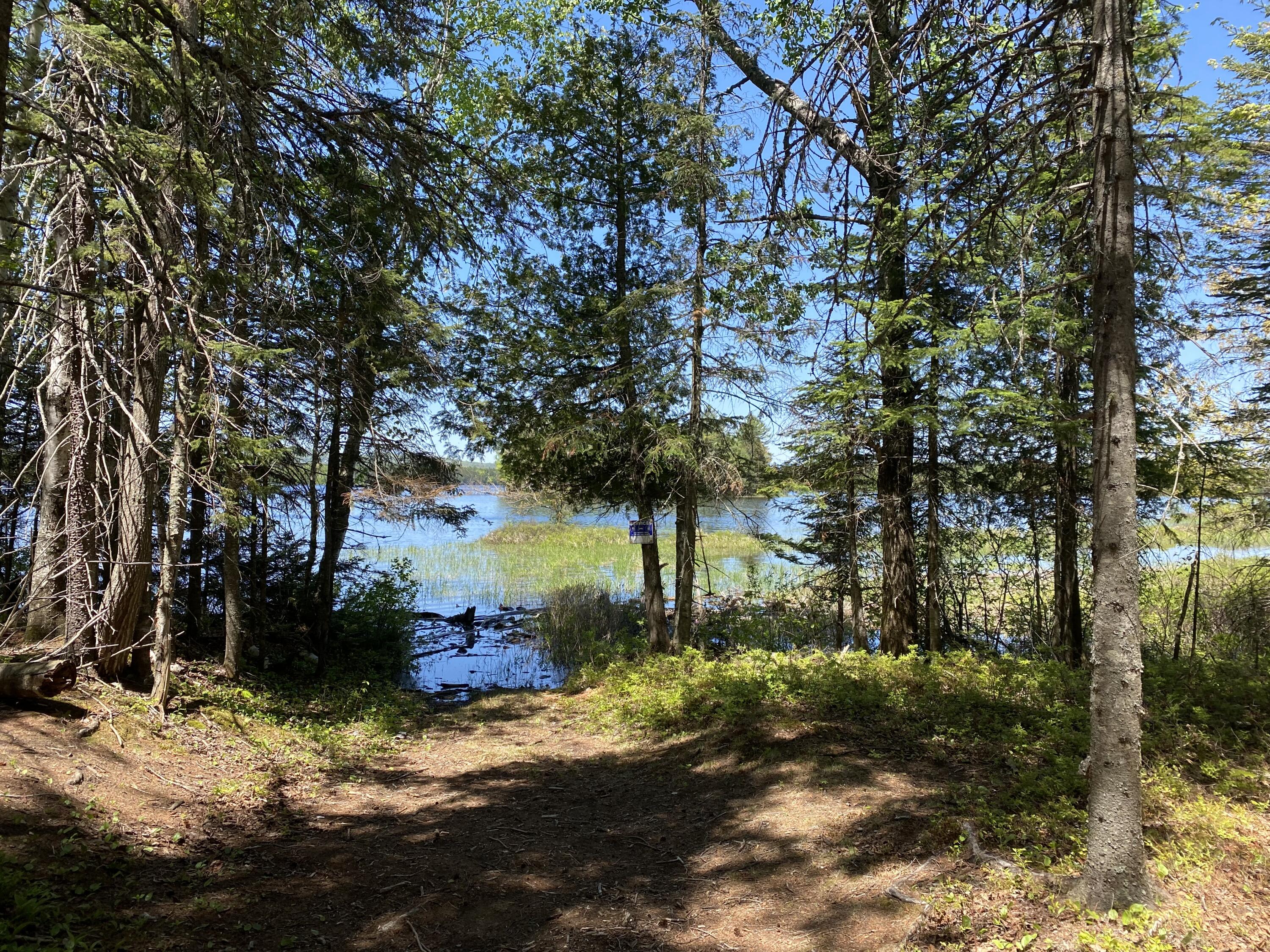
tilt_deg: +3.8
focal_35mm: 26
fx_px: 954
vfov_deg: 53.1
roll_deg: -1.2
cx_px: 635
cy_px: 476
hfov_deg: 67.3
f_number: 1.8
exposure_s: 1/747
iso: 32
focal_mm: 4.25
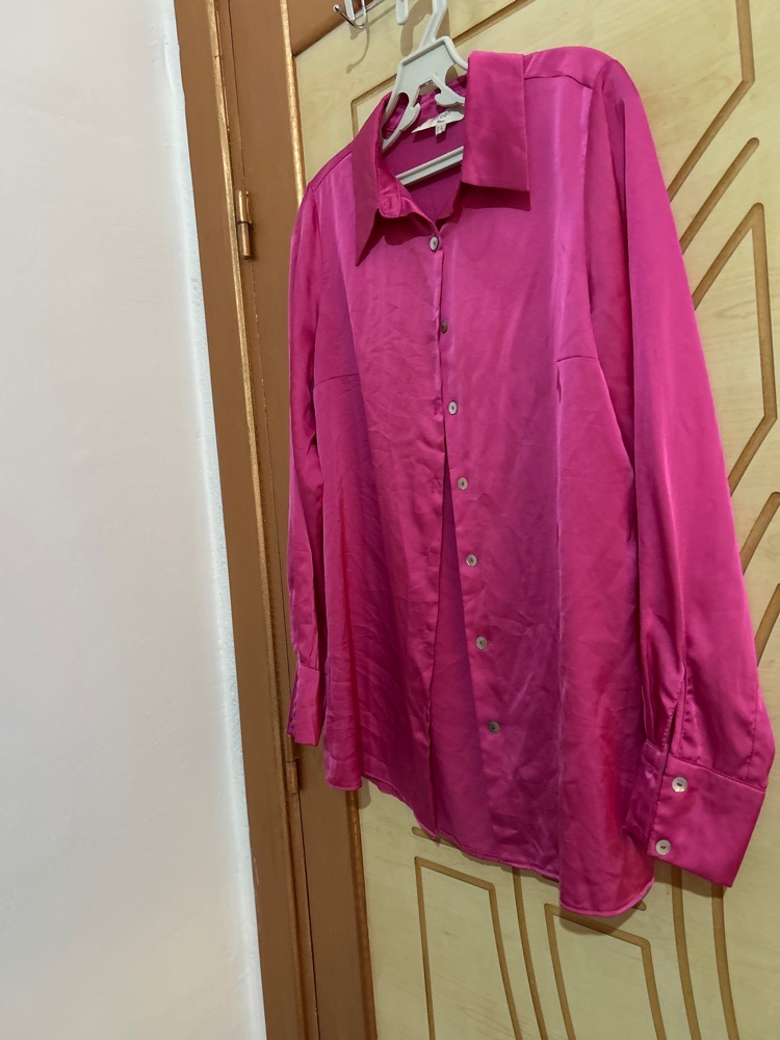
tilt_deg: -2.2
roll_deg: +4.6
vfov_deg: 67.3
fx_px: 781
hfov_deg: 53.1
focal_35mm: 26
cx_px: 390
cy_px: 520
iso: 500
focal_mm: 5.7
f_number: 1.5
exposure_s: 1/33
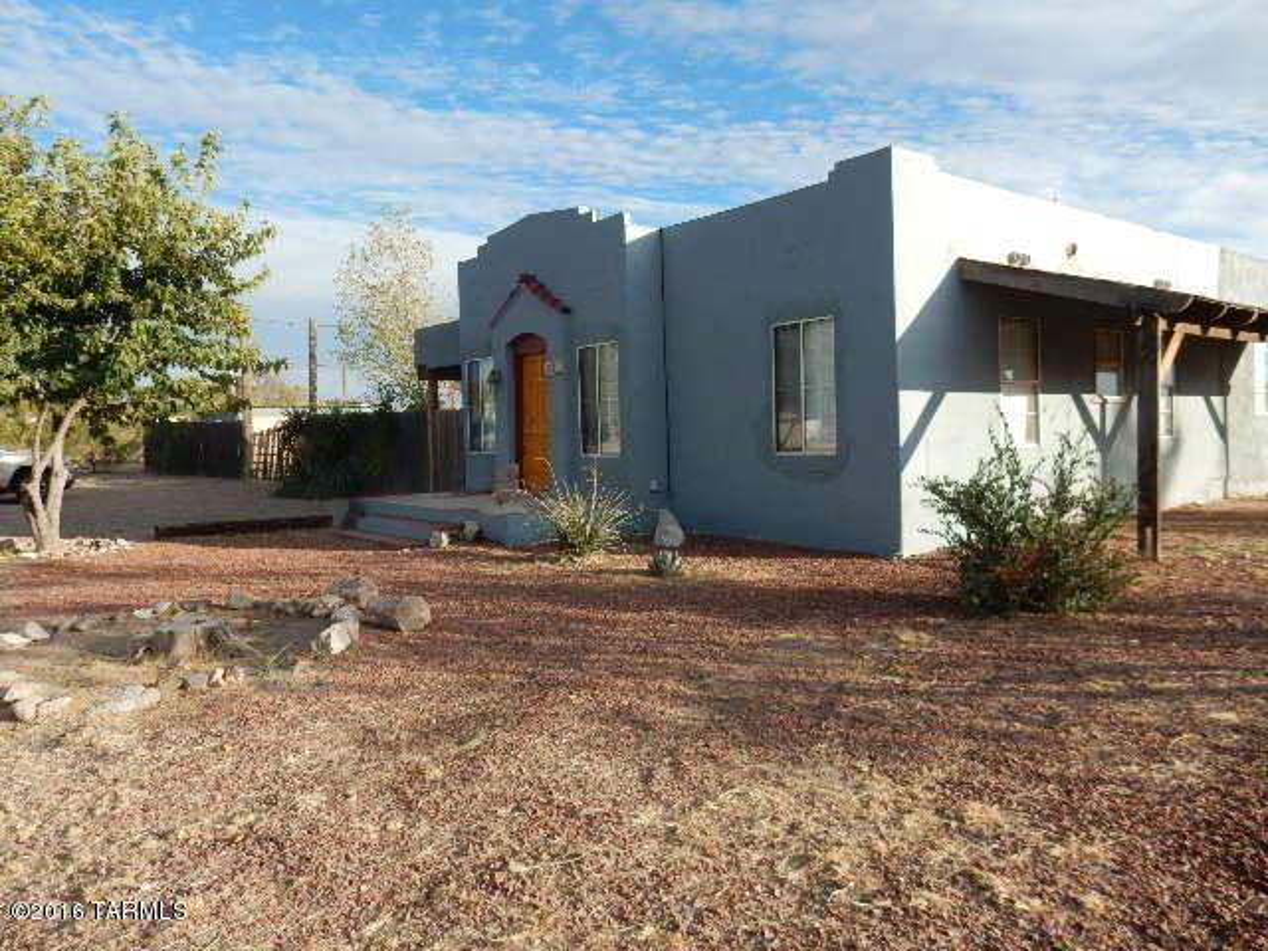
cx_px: 634
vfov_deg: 54.9
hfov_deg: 69.4
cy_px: 476
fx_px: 916
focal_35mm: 25
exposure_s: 1/800
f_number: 3.7
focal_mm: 4.5
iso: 125
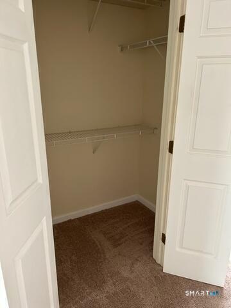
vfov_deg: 67.3
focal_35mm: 26
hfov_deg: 53.1
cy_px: 154
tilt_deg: -15.6
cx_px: 116
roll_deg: +0.8
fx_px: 231
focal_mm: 5.7
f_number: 1.5
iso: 400
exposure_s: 1/60
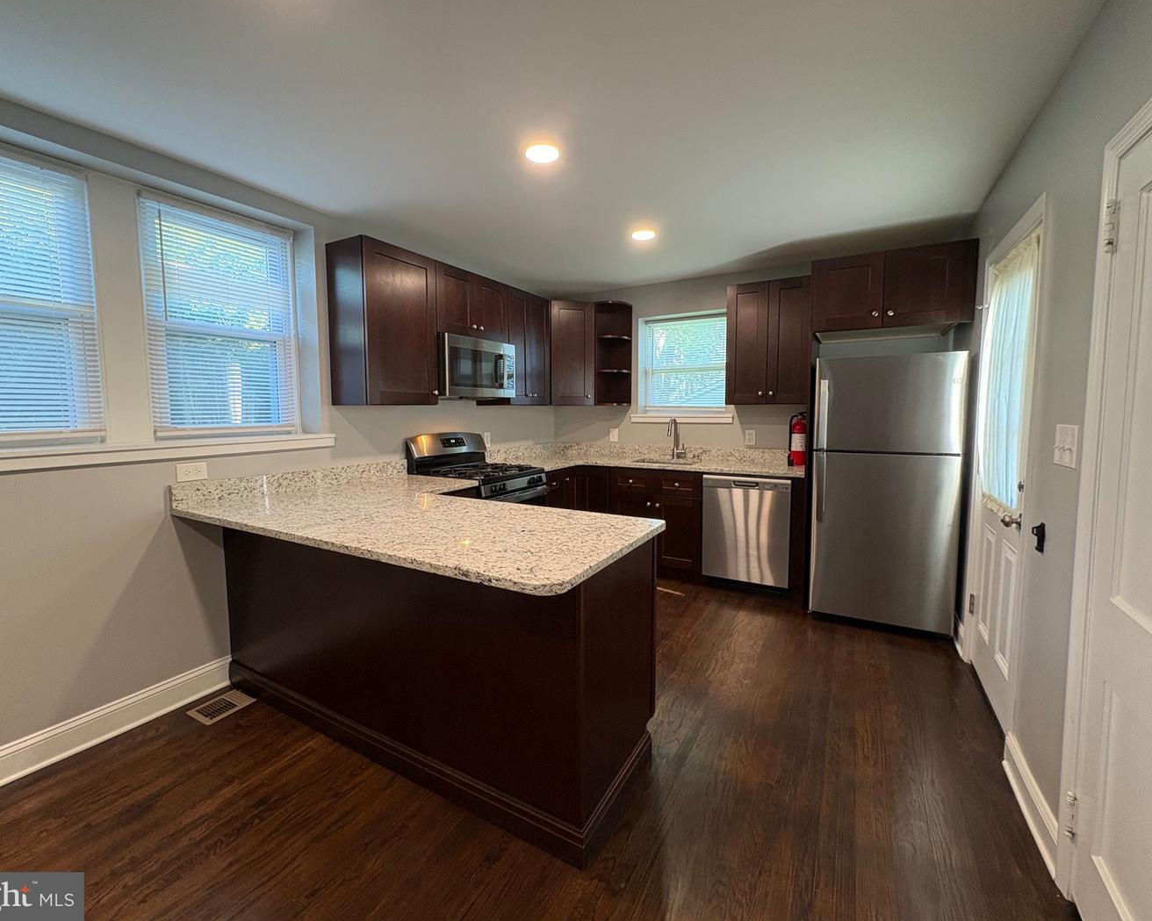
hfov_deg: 96.8
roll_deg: +1.0
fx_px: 511
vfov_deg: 84.0
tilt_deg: -4.3
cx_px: 562
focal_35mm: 15
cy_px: 449
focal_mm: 2.22
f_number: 2.2
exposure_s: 1/60
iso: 250
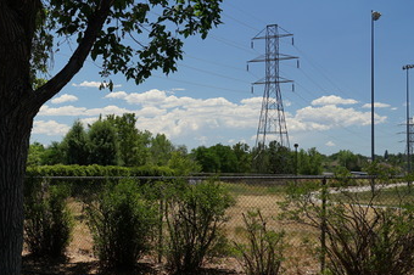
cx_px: 49
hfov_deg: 35.5
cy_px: 139
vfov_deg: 25.5
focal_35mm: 53
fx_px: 609
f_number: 6.3
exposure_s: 1/250
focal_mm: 24
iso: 100
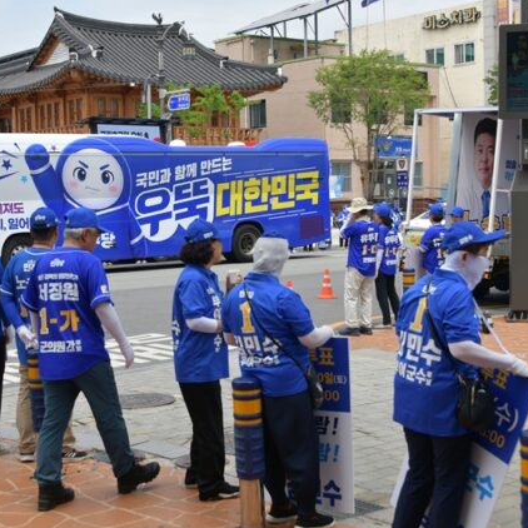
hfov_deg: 29.5
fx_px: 1001
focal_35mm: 58
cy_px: 265
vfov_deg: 29.6
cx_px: 214
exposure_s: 1/400
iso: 100
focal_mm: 45
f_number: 5.6
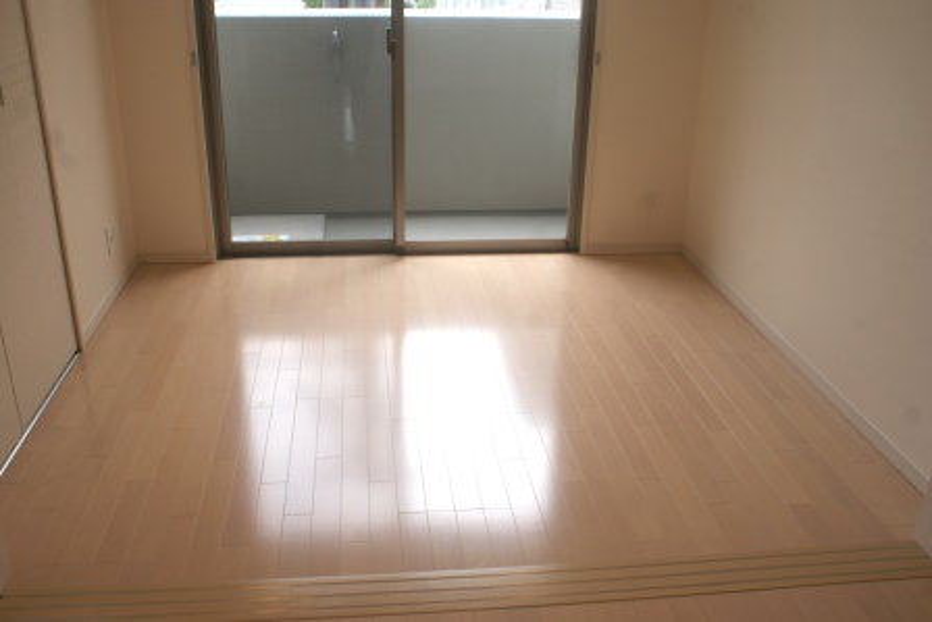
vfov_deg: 43.6
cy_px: 311
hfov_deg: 61.9
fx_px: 777
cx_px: 466
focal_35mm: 30
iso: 100
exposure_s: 1/50
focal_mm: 20
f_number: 8
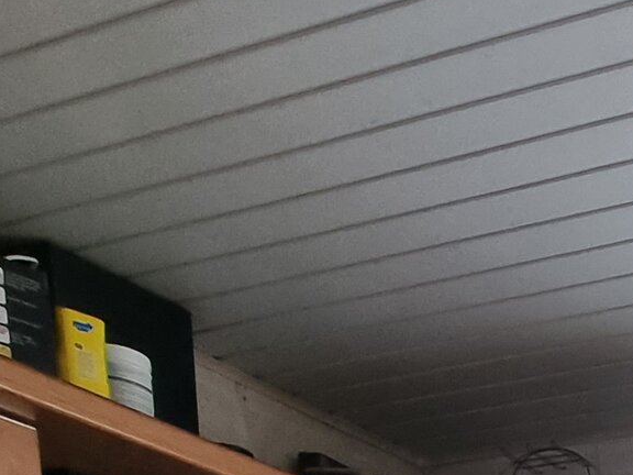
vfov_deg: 14.4
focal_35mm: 65
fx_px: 1189
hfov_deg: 22.3
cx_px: 1036
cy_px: 1159
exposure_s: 1/60
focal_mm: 2.2
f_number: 2.2
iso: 160
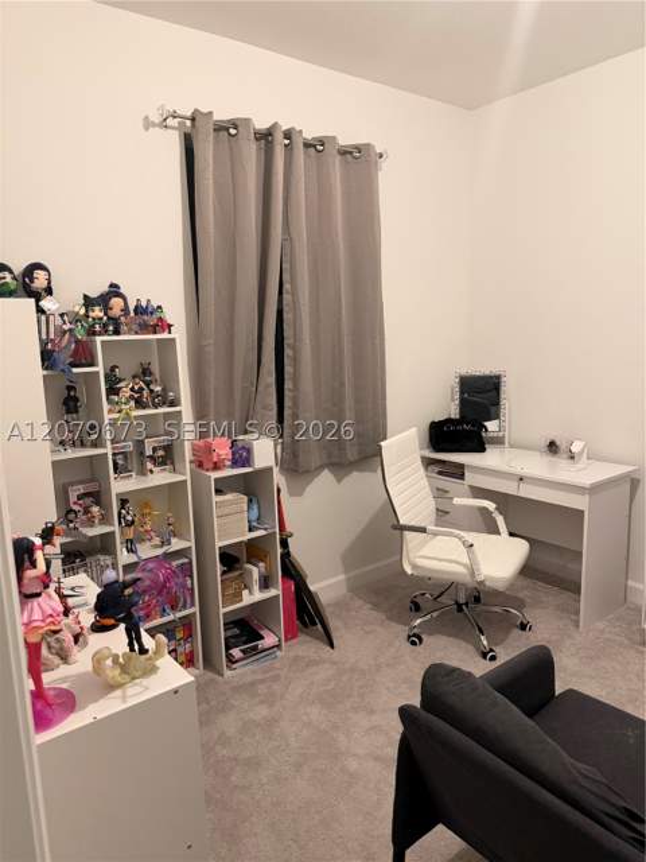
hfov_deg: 56.8
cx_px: 323
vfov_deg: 71.6
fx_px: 597
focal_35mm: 24
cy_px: 431
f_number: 1.78
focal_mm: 6.76
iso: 500
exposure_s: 1/60
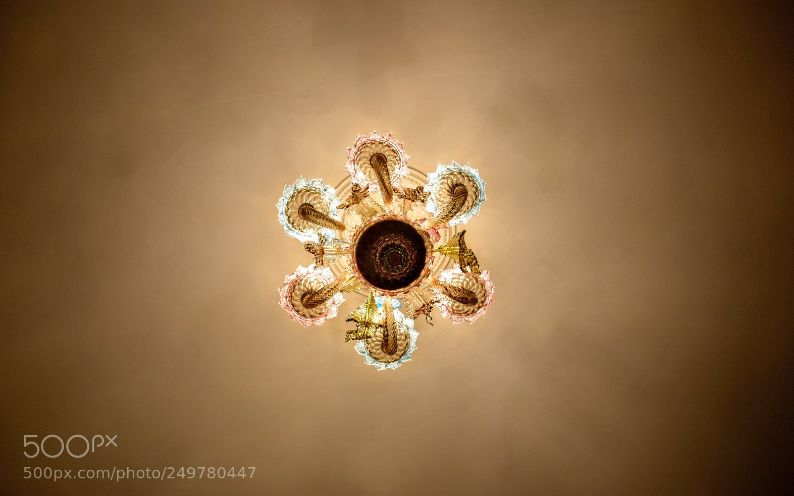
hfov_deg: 66.5
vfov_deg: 44.5
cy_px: 243
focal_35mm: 28
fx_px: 606
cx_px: 396
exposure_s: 1/80
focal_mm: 18
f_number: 4.5
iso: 400
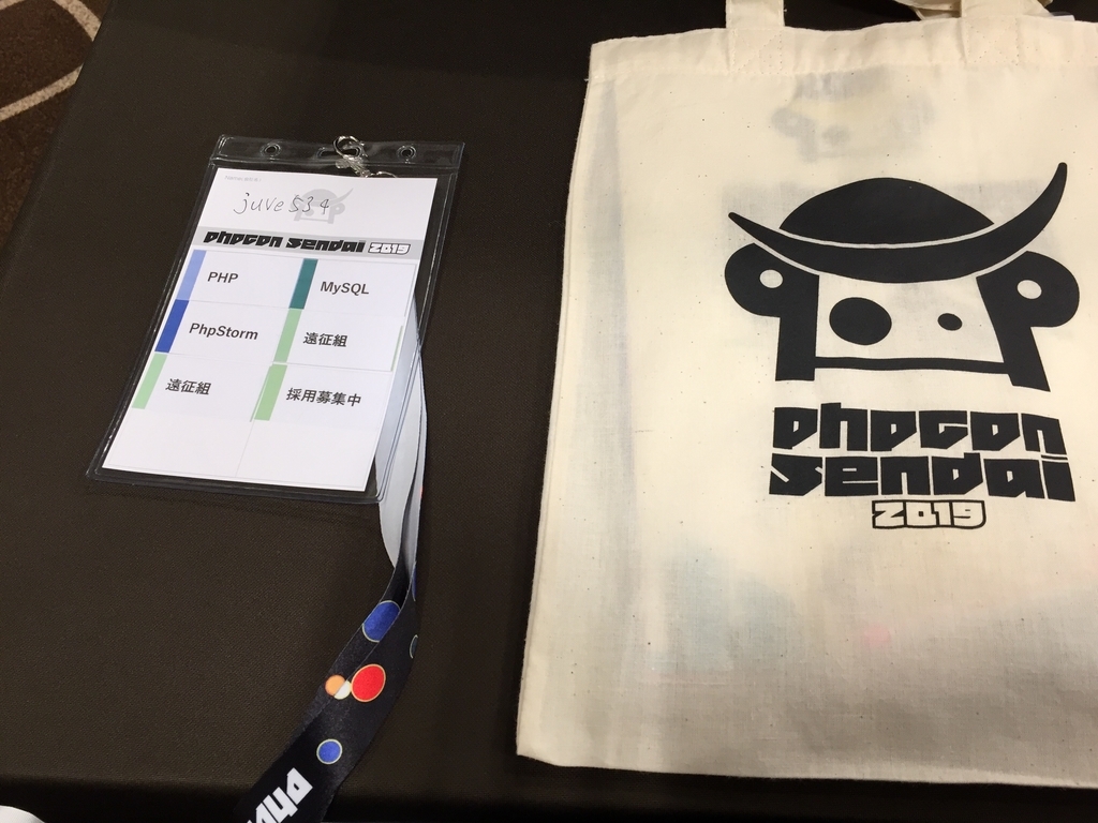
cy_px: 412
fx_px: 920
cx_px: 549
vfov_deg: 48.2
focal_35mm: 29
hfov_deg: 61.7
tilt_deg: -59.7
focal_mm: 4.15
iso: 32
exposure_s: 1/30
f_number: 2.2
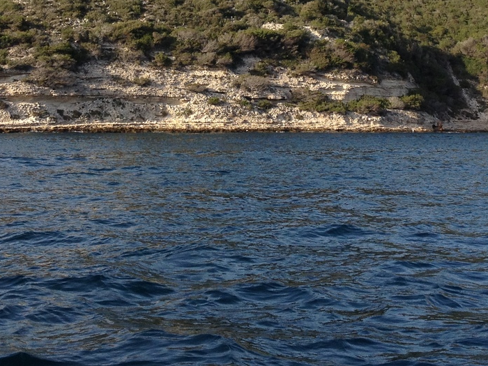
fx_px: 1128
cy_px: -22
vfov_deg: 17.9
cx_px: 247
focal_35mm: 80
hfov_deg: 24.4
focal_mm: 4.28
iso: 64
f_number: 2.4
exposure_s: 1/920
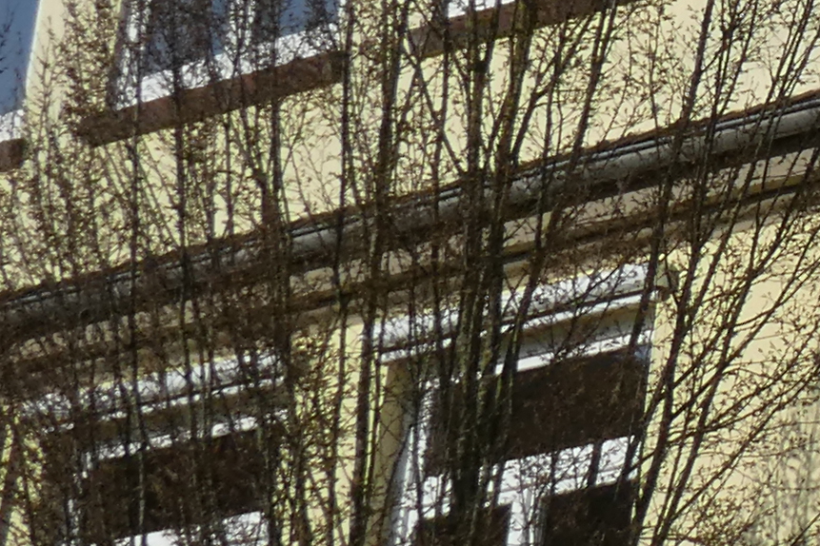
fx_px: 4715
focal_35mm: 207
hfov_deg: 9.2
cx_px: 1750
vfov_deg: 6.6
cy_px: -102
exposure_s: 1/800
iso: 80
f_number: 4.5
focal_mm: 6.3
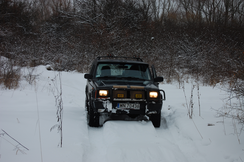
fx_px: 559
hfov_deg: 24.6
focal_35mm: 82
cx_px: 122
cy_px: 81
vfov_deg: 16.5
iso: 200
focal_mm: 55
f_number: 6.3
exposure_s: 1/160
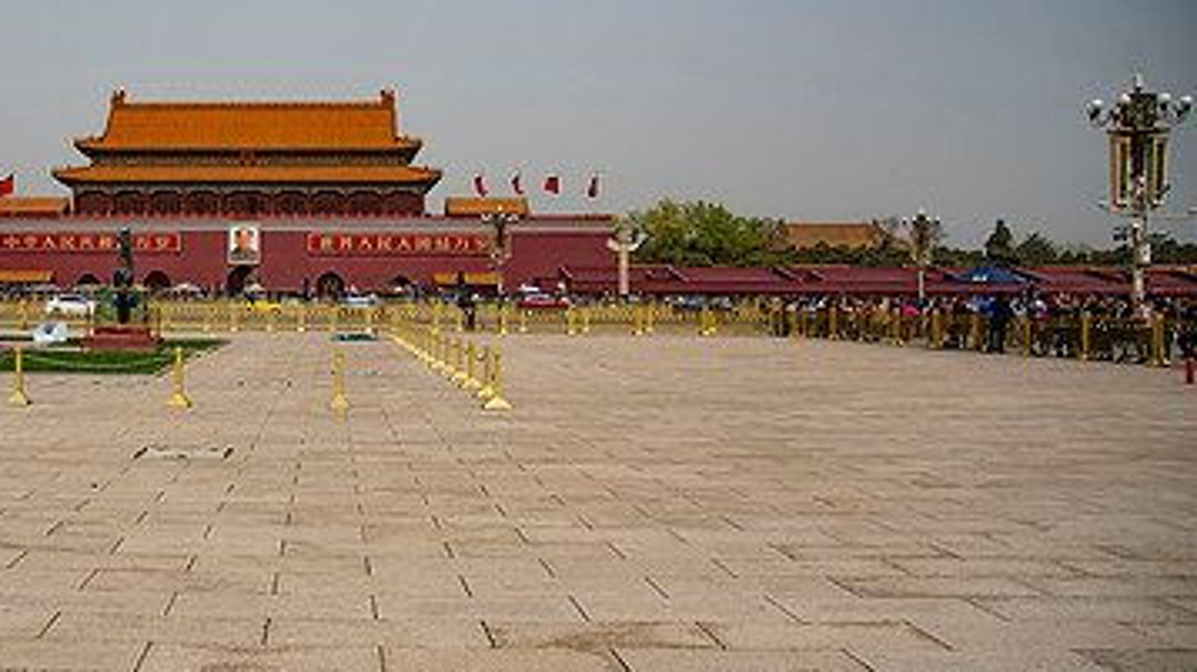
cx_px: 254
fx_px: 1301
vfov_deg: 28.9
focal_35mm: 41
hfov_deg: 47.0
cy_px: 272
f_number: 4
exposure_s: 1/1250
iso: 100
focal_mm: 24
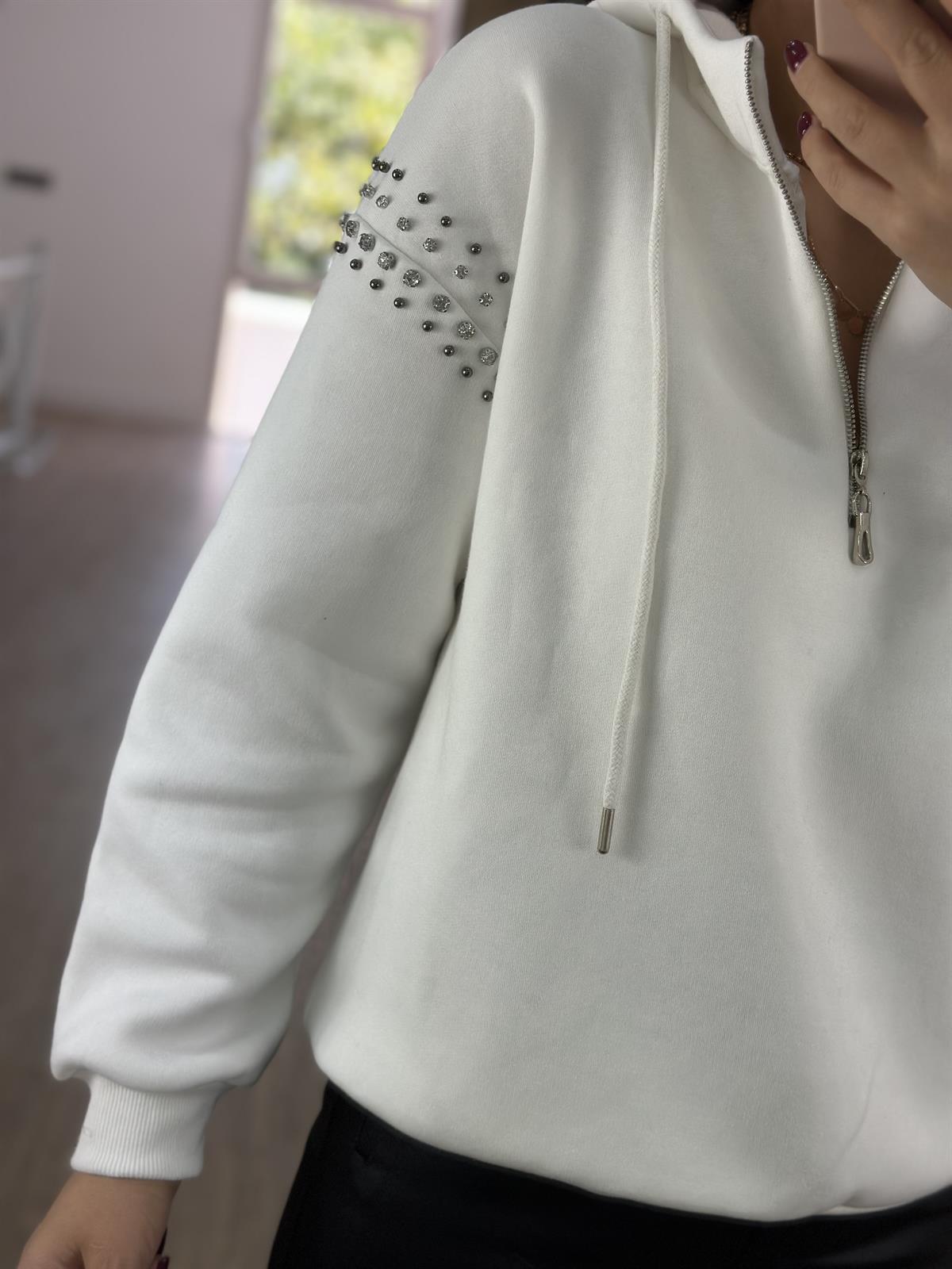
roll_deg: -4.8
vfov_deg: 39.7
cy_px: 634
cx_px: 476
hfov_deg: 30.3
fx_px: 1760
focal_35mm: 48
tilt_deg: -36.8
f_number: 1.78
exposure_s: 1/580
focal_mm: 6.86
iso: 80
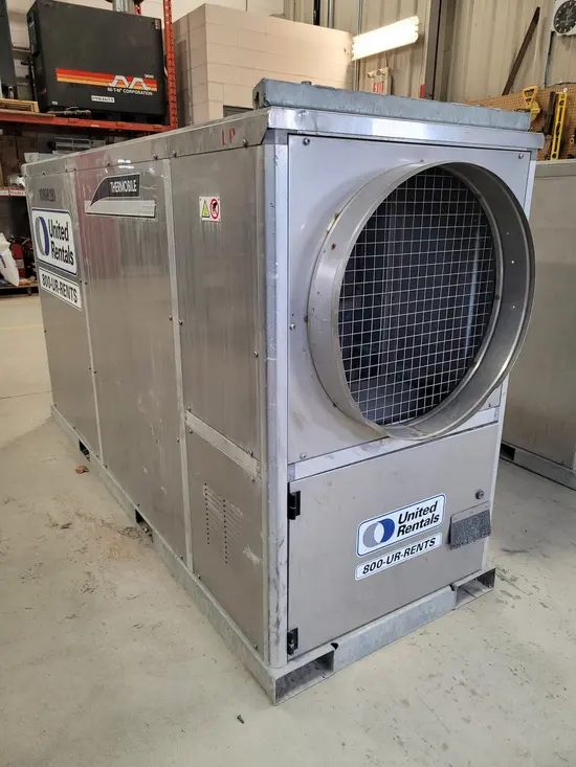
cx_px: 288
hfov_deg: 53.1
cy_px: 384
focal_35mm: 26
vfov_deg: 67.3
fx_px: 577
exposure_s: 1/60
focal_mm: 5.4
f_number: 1.8
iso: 200
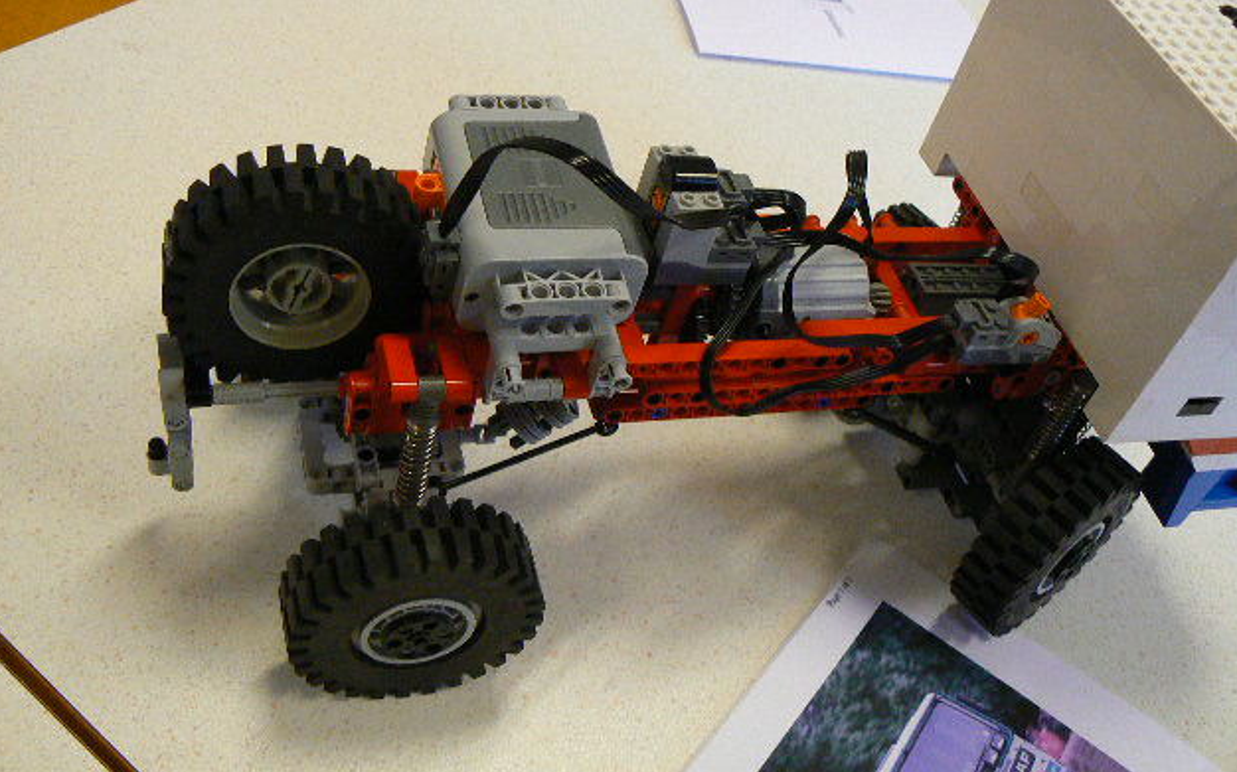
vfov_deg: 32.7
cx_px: 620
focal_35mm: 39
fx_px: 1315
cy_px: 314
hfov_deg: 50.4
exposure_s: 1/25
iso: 200
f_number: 2.8
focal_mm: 6
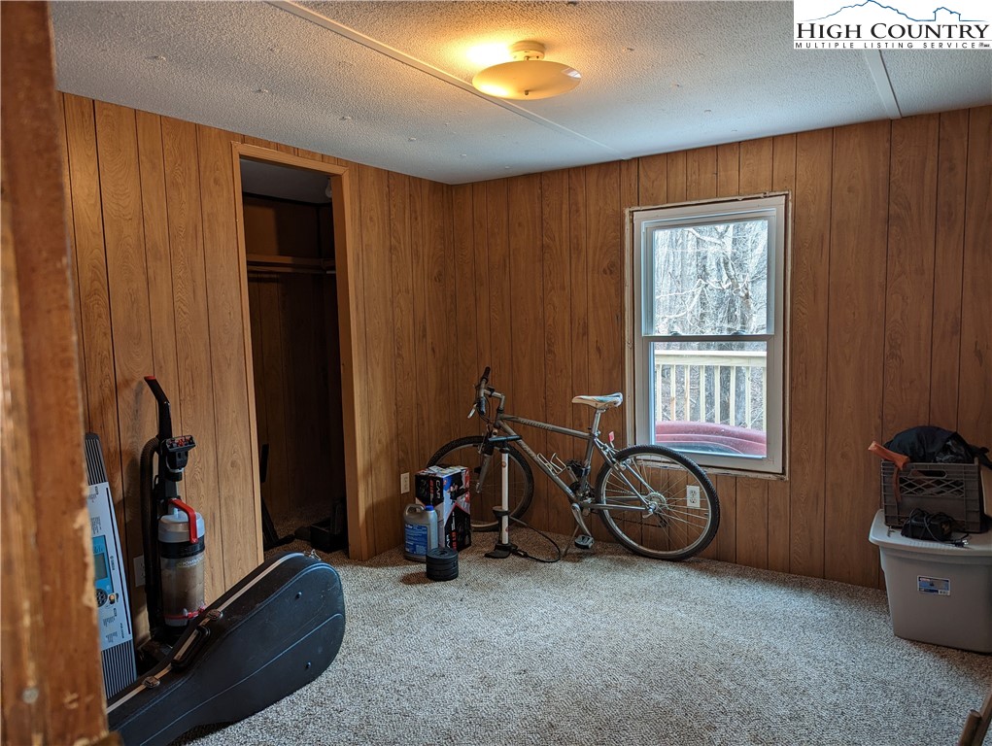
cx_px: 496
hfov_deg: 71.5
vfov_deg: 56.9
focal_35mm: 24
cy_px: 373
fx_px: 689
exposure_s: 1/60
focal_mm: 6.81
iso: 56
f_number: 1.85
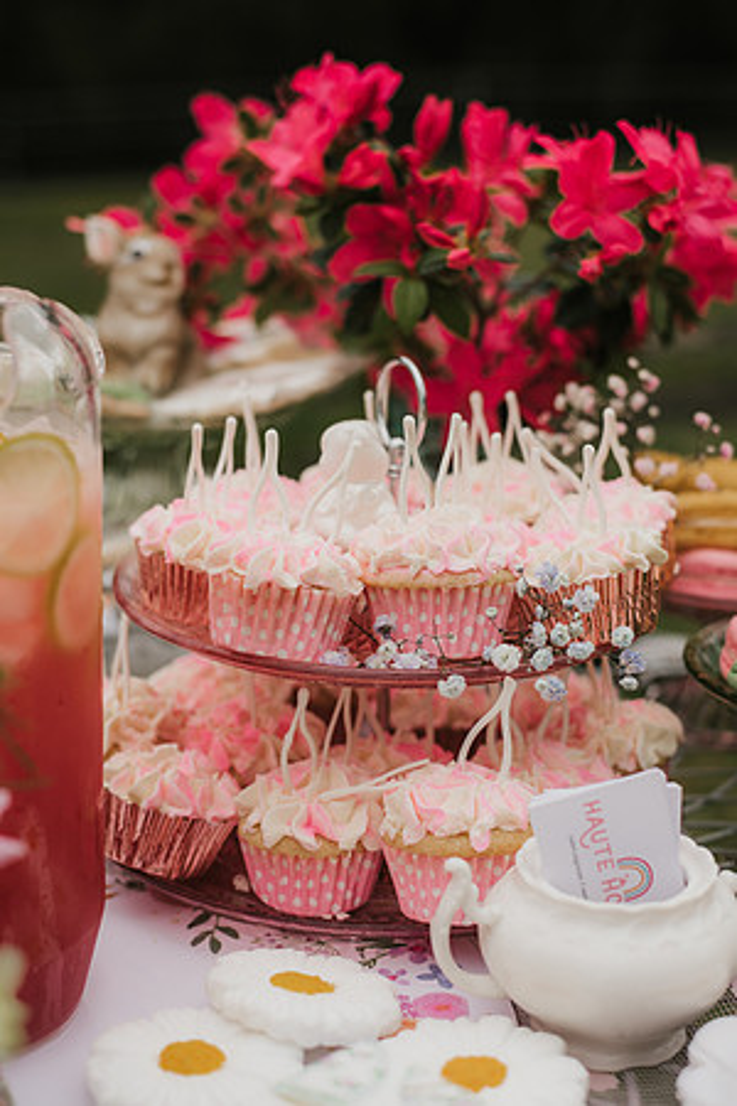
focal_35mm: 50
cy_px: 553
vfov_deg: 39.6
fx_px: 1535
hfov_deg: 27.0
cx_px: 368
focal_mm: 50
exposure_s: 1/640
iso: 100
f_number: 2.8
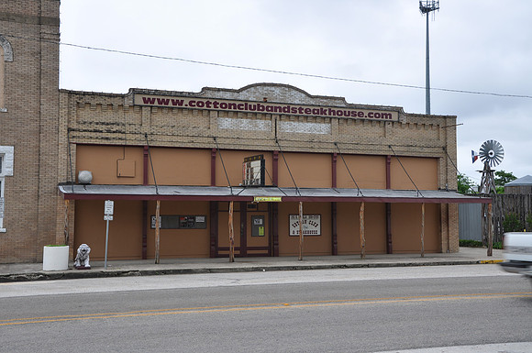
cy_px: 176
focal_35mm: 45
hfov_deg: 43.7
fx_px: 664
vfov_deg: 29.8
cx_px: 266
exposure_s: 1/80
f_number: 9
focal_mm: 30
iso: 200
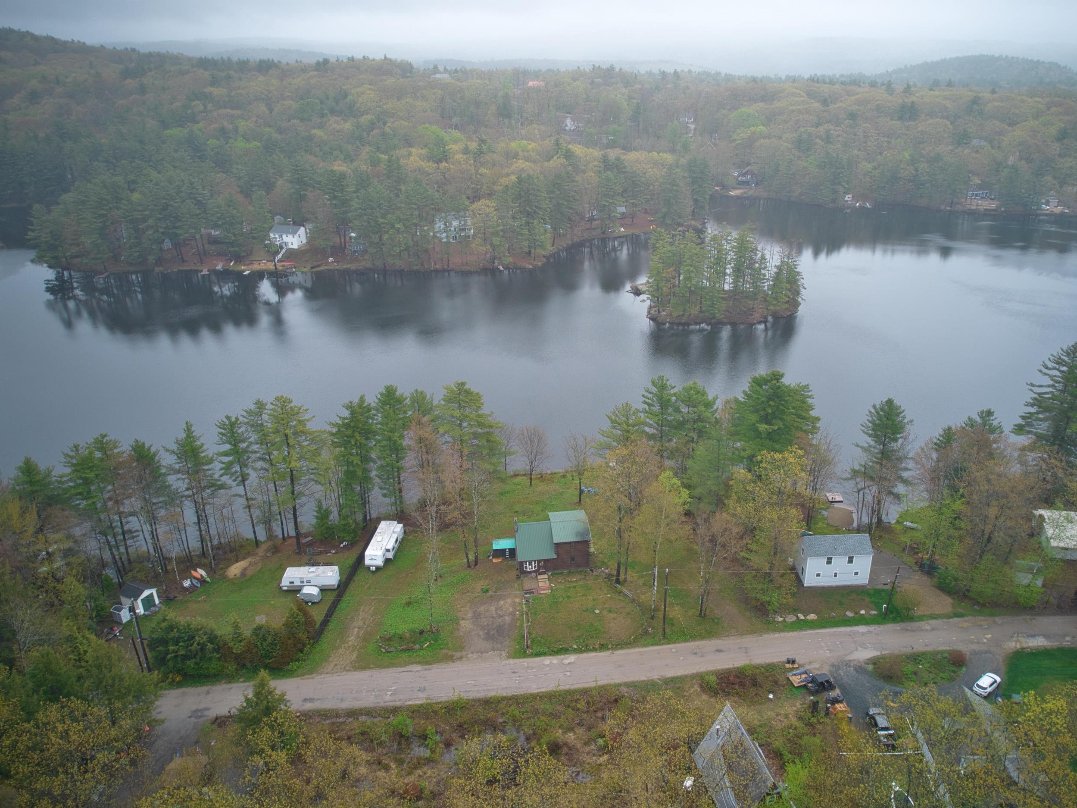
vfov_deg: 53.1
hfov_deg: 67.1
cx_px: 602
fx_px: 809
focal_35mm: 26
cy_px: 393
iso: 100
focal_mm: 8.38
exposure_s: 1/90
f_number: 2.8
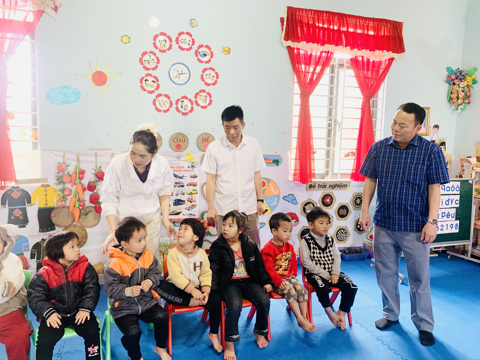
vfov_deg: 53.1
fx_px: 361
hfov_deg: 67.3
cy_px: 180
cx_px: 240
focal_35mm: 26
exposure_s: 1/60
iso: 125
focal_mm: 4.25
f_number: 1.8
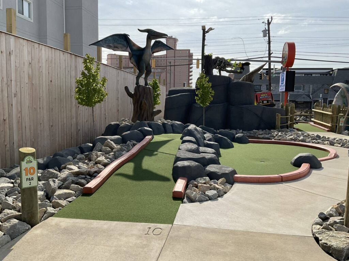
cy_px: 130
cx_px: 174
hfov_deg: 61.7
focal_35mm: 29
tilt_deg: -5.5
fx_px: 292
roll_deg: -0.9
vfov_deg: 48.2
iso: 16
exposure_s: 1/2959
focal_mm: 3
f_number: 1.8
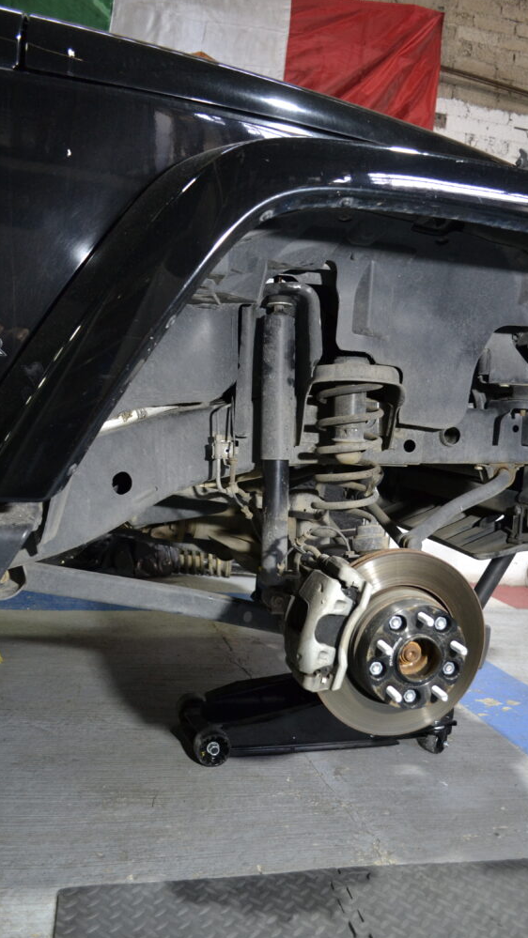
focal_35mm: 29
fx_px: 722
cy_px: 476
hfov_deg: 40.1
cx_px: 303
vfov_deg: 66.1
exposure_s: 1/60
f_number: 3.5
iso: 1250
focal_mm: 18
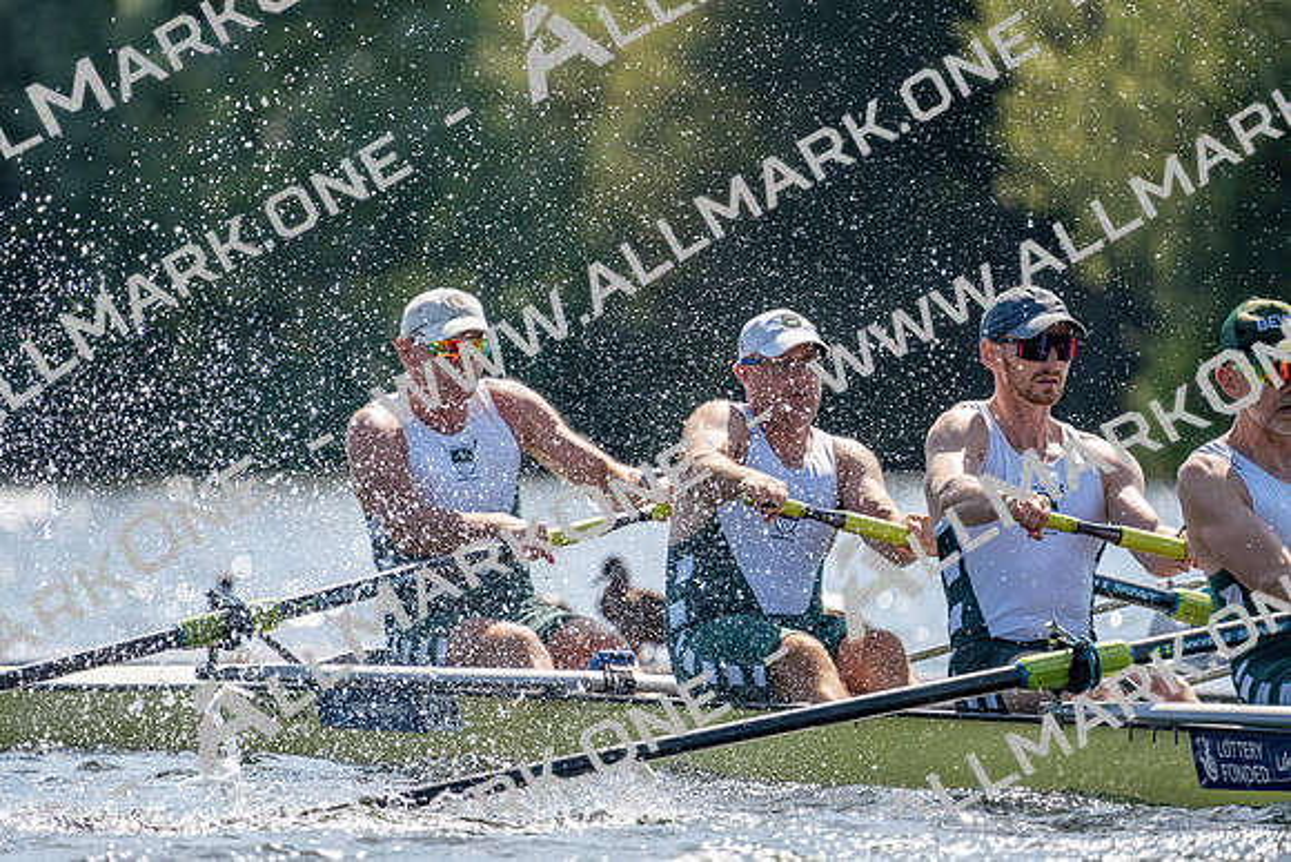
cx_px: 646
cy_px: 431
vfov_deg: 2.3
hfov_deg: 3.4
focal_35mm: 600
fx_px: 21521
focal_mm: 600
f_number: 6.3
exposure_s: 1/2000
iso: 400
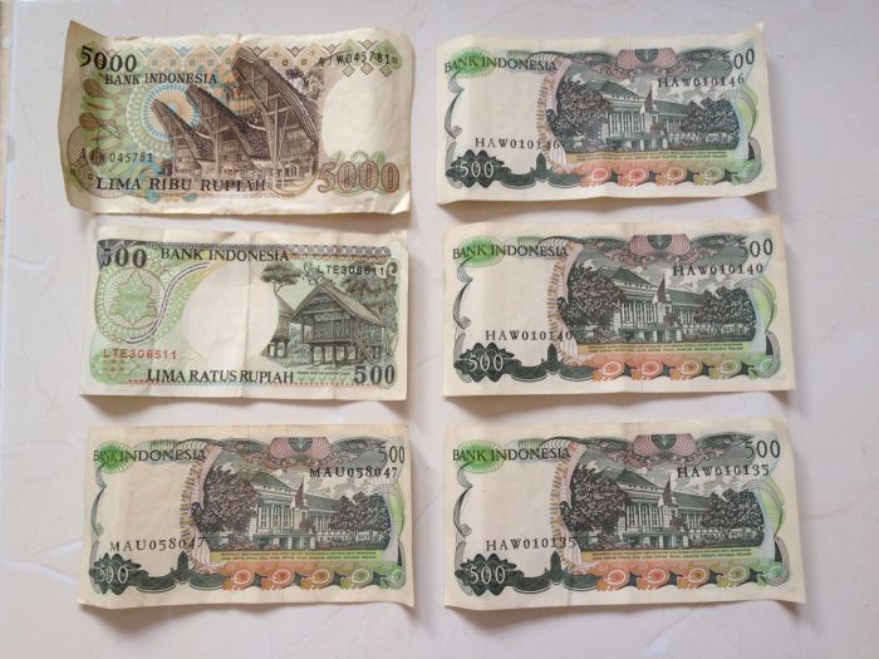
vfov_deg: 40.7
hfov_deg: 52.6
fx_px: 889
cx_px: 440
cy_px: 330
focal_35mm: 35
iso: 80
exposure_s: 1/40
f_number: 2.4
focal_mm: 4.28
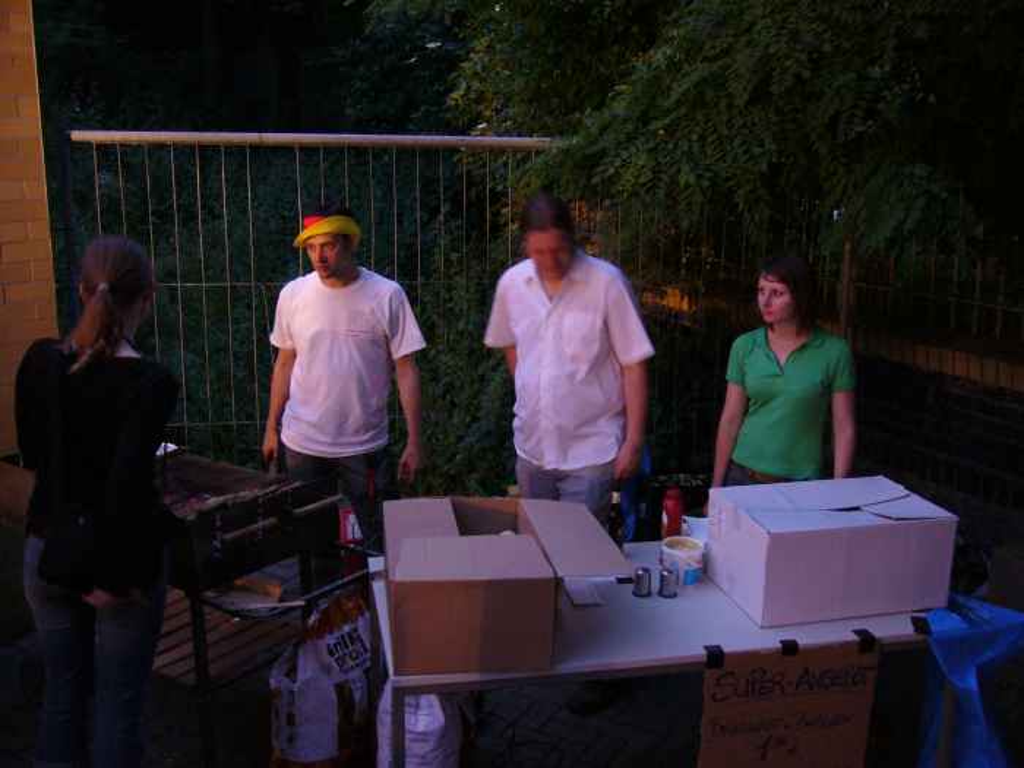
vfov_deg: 40.7
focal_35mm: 35
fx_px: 1035
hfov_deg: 52.6
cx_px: 512
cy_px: 384
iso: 200
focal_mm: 5.8
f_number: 2.8
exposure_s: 1/8
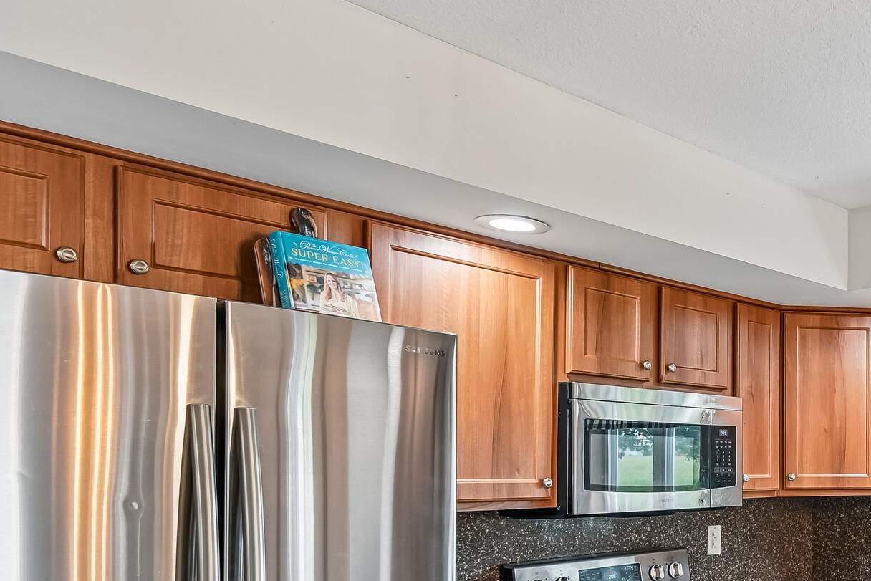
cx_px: 856
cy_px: 467
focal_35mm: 37
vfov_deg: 34.8
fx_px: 895
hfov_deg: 44.7
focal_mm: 15
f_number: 4.8
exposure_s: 1/10
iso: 400
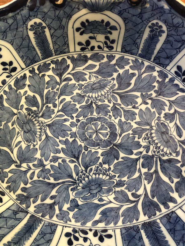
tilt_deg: -77.2
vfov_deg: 63.4
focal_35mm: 28
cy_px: 123
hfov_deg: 49.7
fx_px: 200
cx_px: 92
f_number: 1.8
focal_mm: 4
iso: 40
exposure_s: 1/17
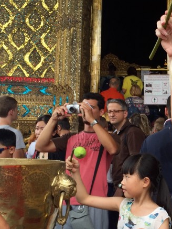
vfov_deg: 28.3
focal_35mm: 68
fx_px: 450
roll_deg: -0.9
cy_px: 161
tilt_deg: -2.4
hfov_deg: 20.7
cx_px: 185
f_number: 2.2
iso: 32
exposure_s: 1/380
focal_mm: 4.15
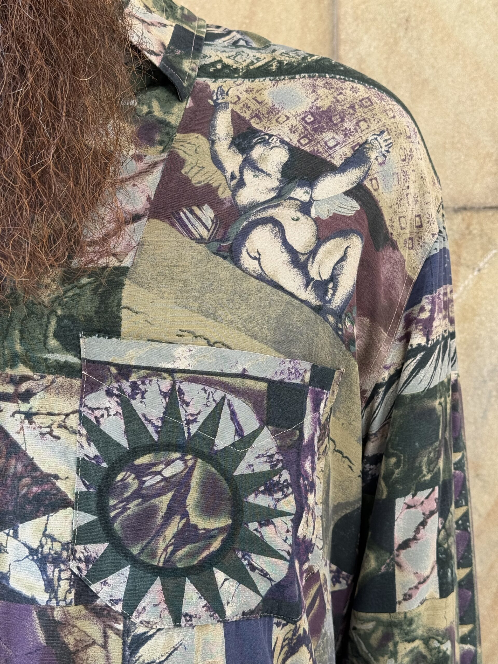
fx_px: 921
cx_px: 249
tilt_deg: -5.2
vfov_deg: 39.7
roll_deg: -0.4
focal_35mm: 48
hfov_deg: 30.3
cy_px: 332
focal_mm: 6.76
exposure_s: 1/220
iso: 80
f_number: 1.78
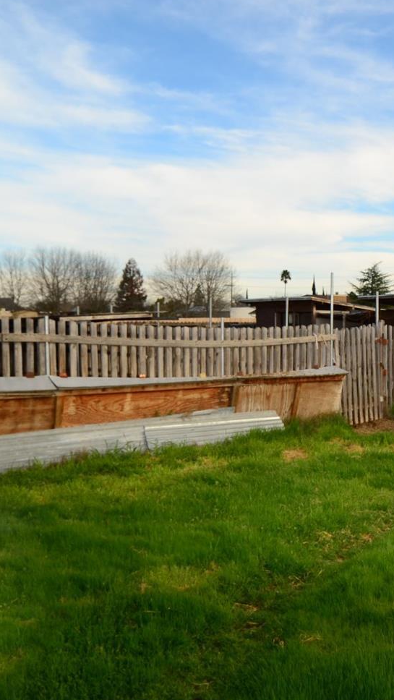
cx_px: 390
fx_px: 631
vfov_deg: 58.0
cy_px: 351
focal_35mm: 34
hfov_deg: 32.1
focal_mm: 14
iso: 100
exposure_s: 1/250
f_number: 6.3
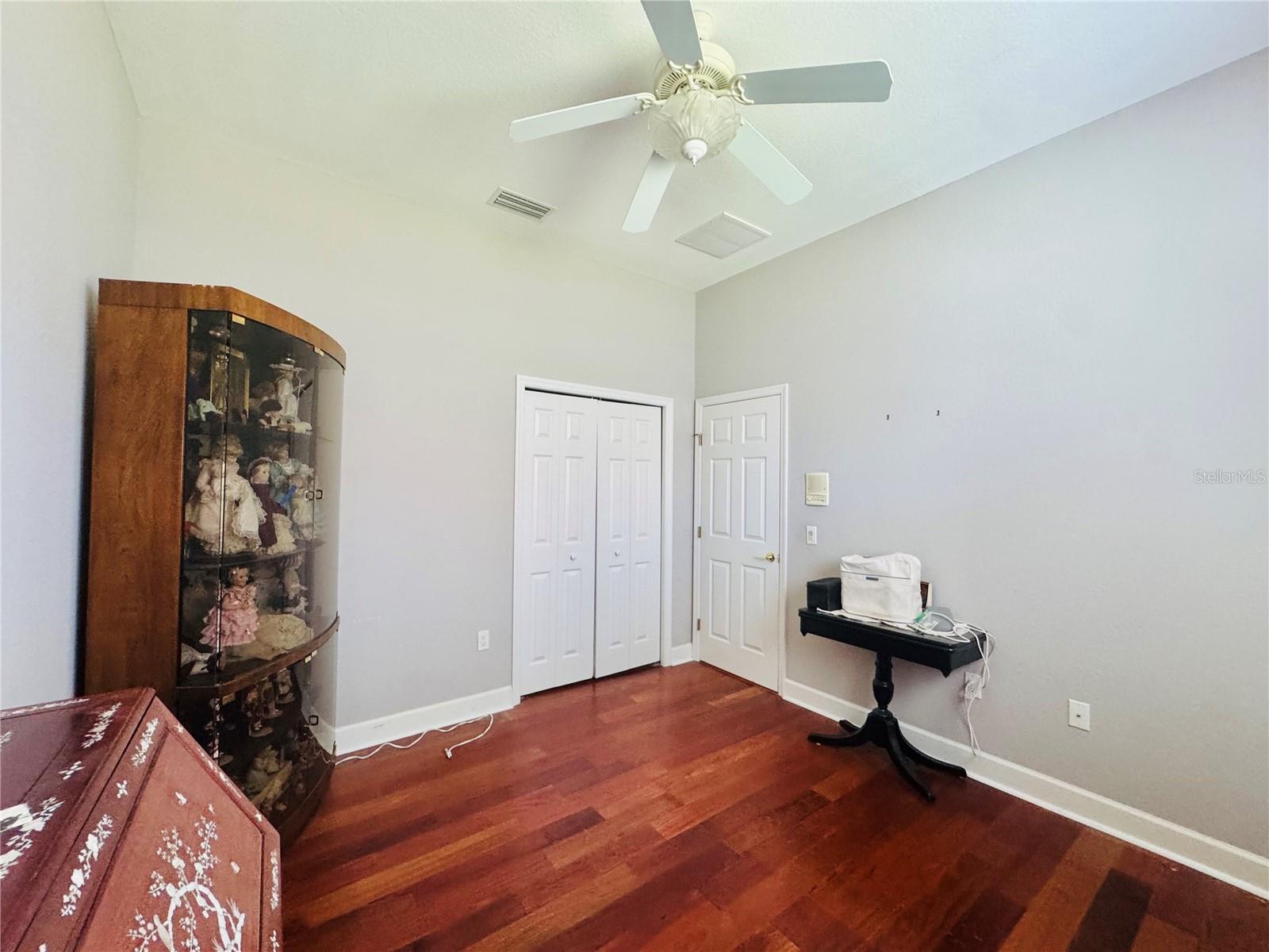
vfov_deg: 85.7
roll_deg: -0.6
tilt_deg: +1.3
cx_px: 634
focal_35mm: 14
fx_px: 513
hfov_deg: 102.1
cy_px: 476
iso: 250
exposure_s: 1/60
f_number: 2.2
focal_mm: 2.22
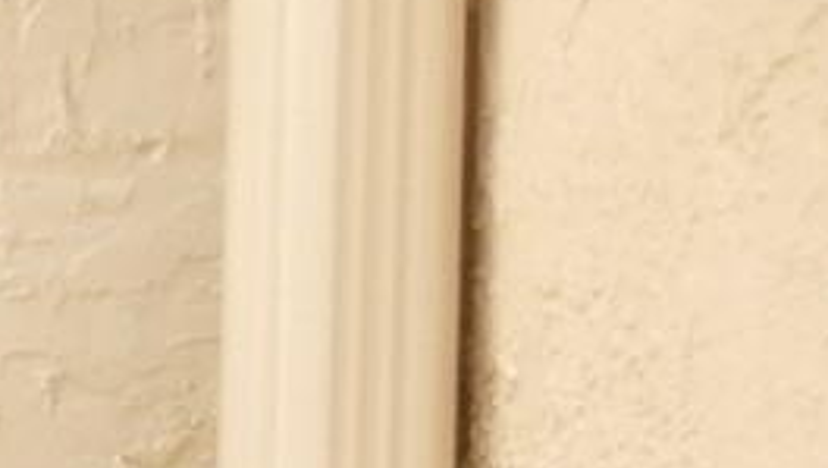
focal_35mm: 165
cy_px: 1687
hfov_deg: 10.5
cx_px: -1389
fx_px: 3626
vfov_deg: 6.4
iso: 125
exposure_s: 1/100
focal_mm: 4.5
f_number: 3.7
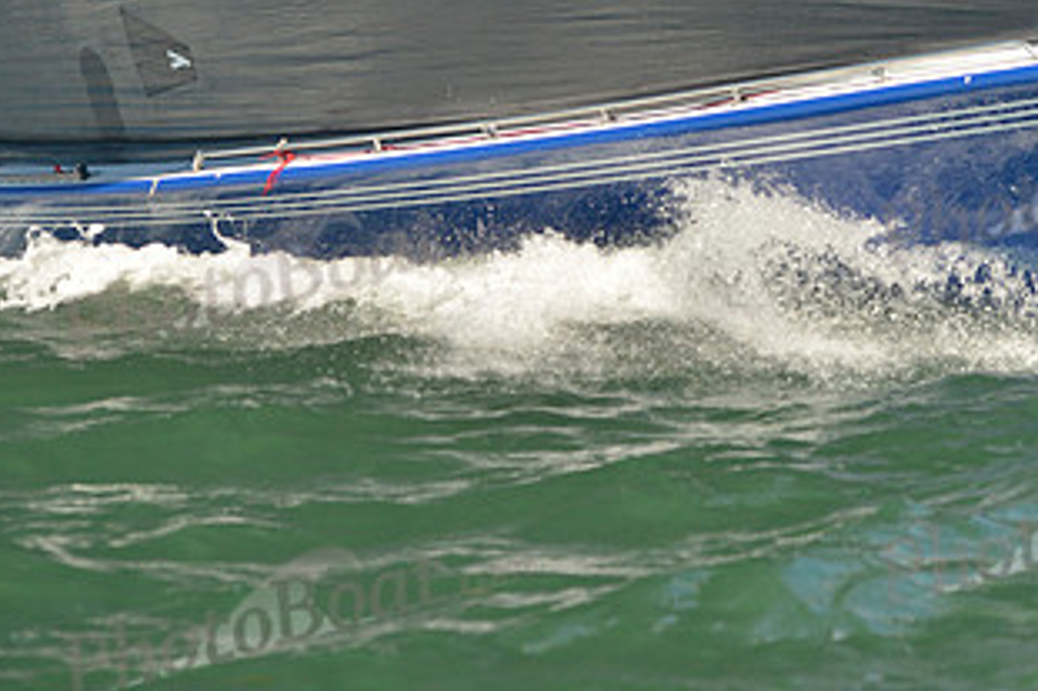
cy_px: 55
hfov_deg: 13.4
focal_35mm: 153
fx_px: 4409
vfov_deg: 8.9
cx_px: 708
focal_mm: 82
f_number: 4
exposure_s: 1/800
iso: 280
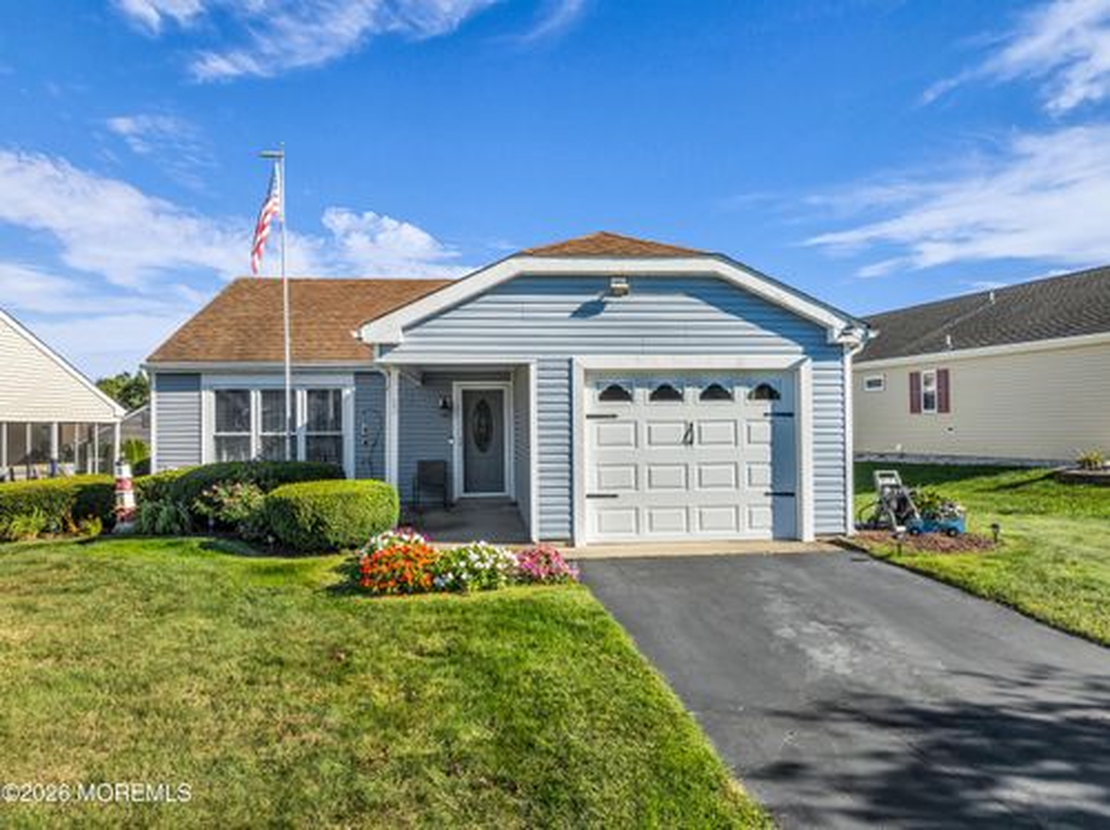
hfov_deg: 71.6
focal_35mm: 24
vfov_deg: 56.7
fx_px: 769
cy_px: 415
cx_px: 555
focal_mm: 12.29
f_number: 2.8
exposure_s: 1/240
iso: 120
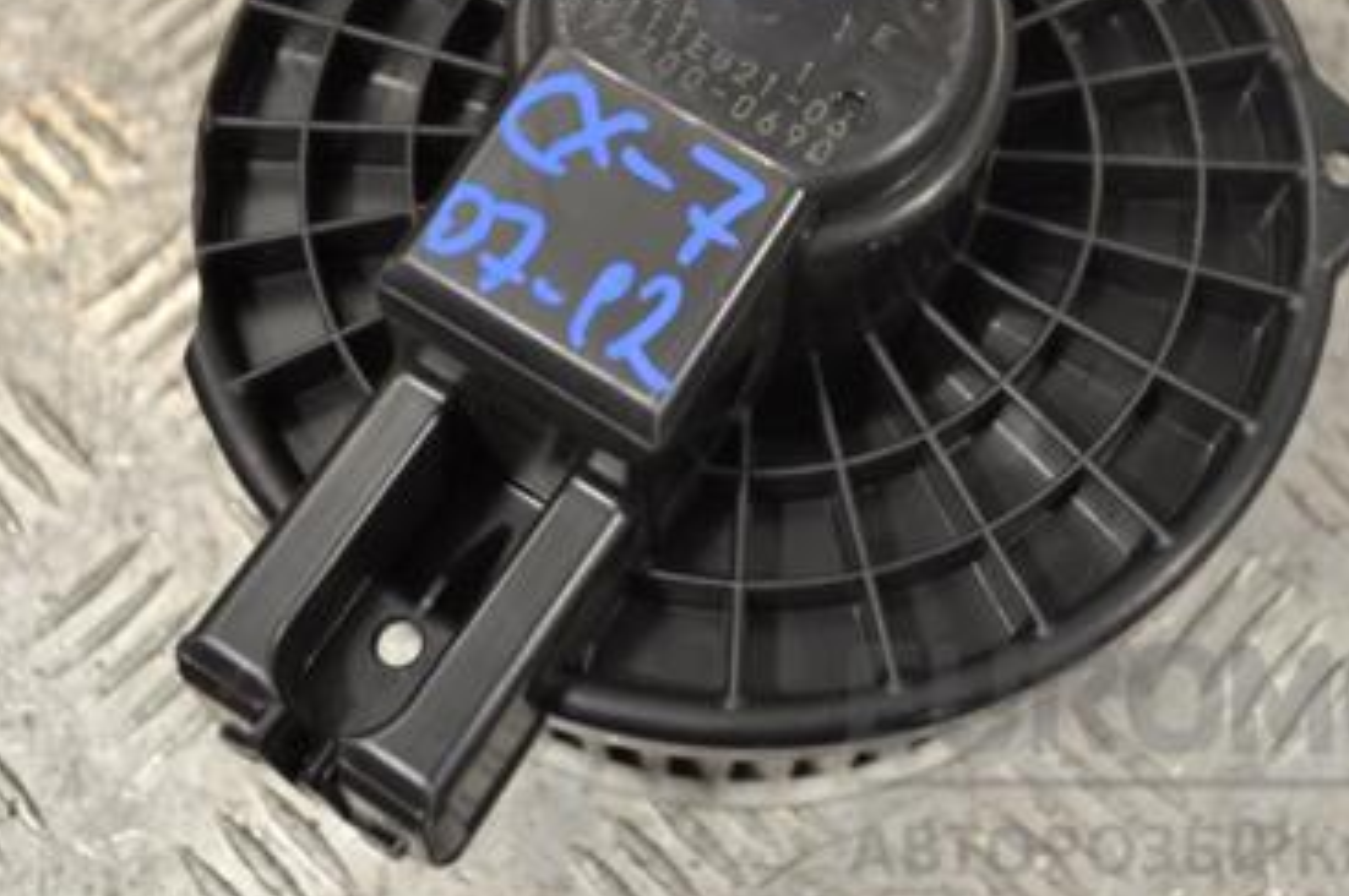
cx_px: 779
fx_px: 2022
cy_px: 209
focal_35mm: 54
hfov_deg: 36.8
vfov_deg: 24.7
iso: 110
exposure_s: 1/30
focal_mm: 22
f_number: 3.8
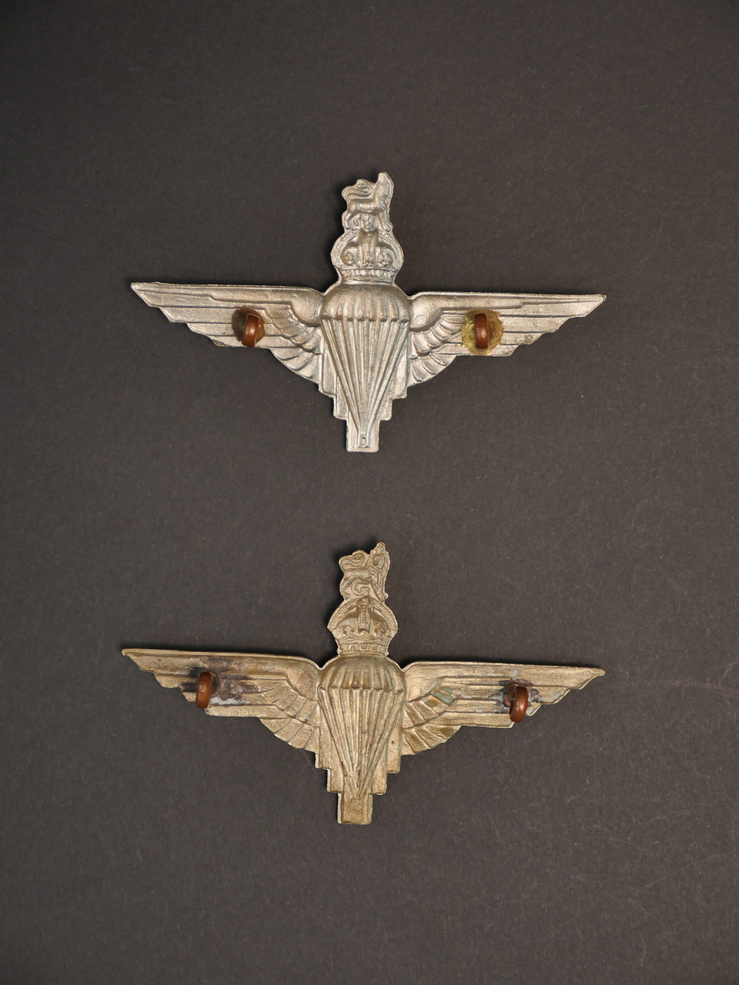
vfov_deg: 27.8
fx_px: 1993
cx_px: 370
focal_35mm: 70
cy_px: 492
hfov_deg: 21.0
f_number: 3.2
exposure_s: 1/50
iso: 200
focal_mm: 35
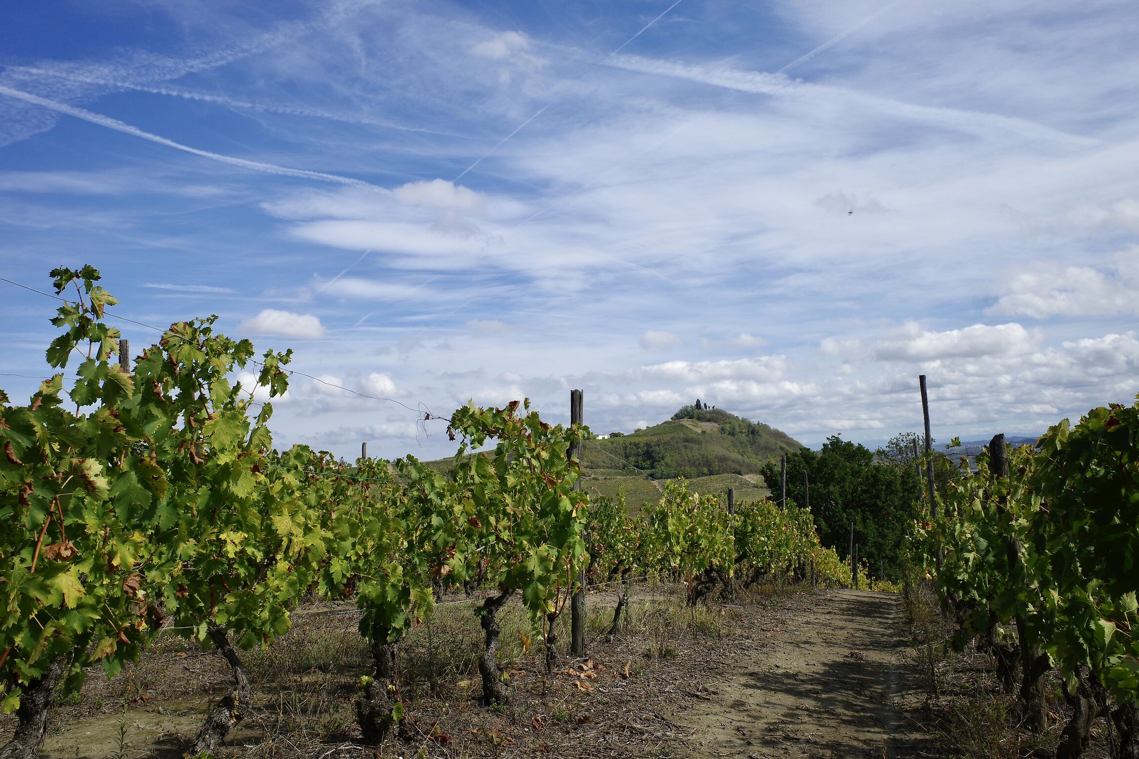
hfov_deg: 63.7
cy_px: 379
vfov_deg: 45.0
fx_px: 918
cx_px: 560
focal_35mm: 29
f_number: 10
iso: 100
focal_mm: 18.3
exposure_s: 1/200
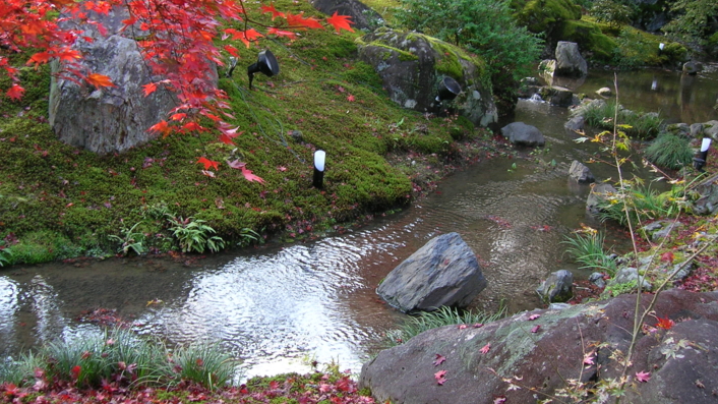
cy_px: 175
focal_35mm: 42
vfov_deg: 28.3
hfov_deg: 48.4
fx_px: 800
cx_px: 364
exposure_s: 1/36.2
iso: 50
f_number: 2.9
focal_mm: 5.7
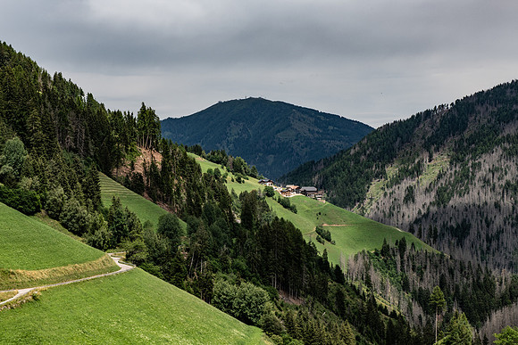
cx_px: 259
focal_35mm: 70
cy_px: 172
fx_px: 1007
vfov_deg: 19.5
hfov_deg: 28.8
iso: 100
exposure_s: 1/160
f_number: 10
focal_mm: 70
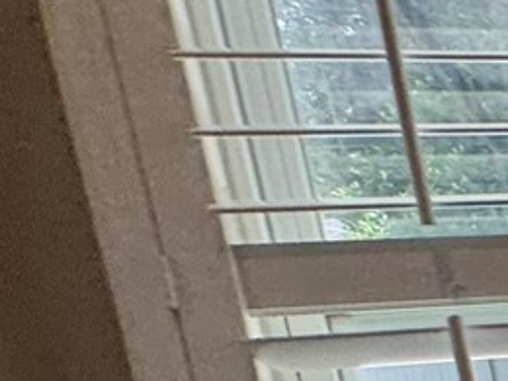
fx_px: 1262
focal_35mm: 86
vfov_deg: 16.2
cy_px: 496
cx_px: 1545
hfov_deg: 11.3
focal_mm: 2.22
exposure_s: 1/120
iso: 64
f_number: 2.2
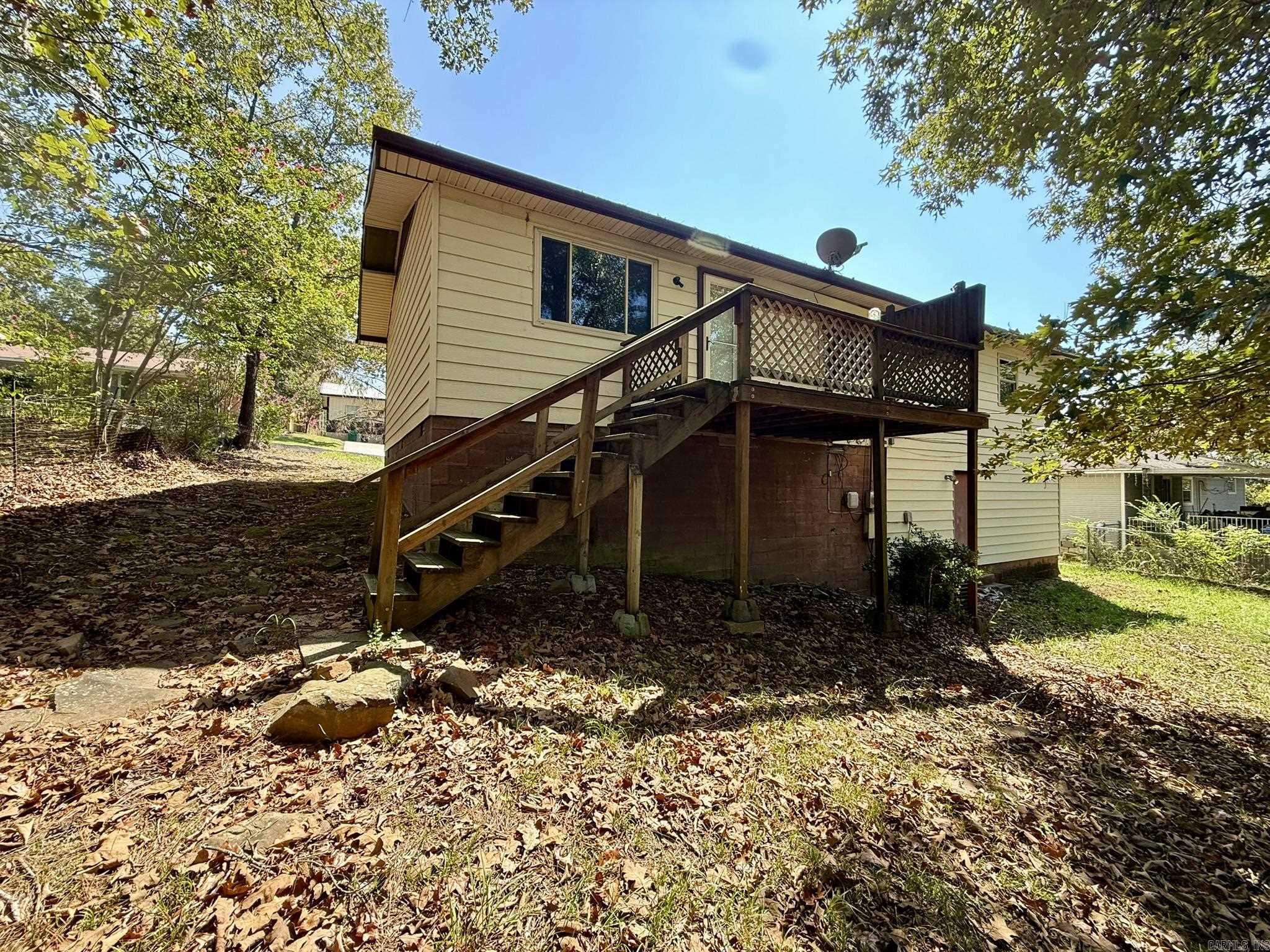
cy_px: 476
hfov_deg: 102.1
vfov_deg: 85.7
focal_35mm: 14
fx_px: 514
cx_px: 635
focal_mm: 2.22
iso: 64
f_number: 2.2
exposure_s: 1/228
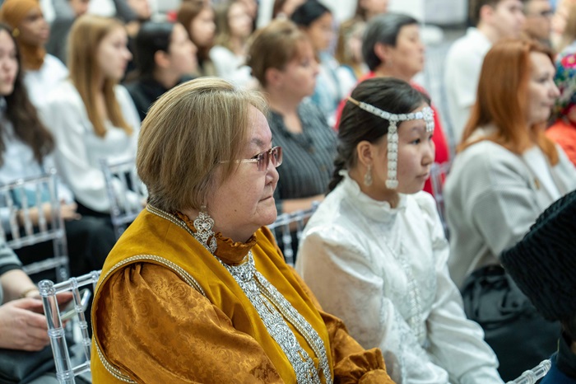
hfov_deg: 28.9
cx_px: 288
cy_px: 192
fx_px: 1119
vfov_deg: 19.4
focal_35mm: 70
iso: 2000
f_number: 2.8
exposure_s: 1/160
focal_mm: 70
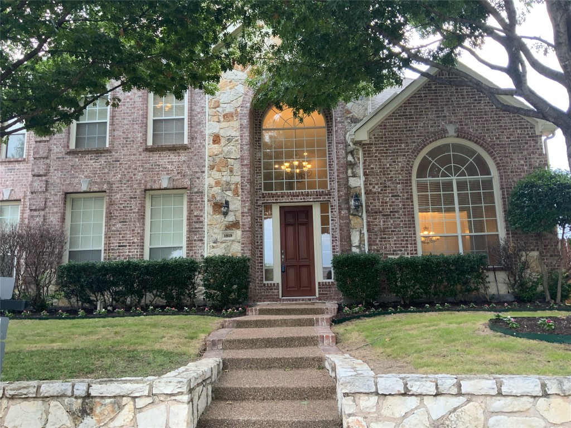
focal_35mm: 29
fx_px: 478
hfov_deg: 61.7
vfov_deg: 48.2
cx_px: 286
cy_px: 214
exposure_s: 1/90
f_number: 1.8
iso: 64
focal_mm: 3
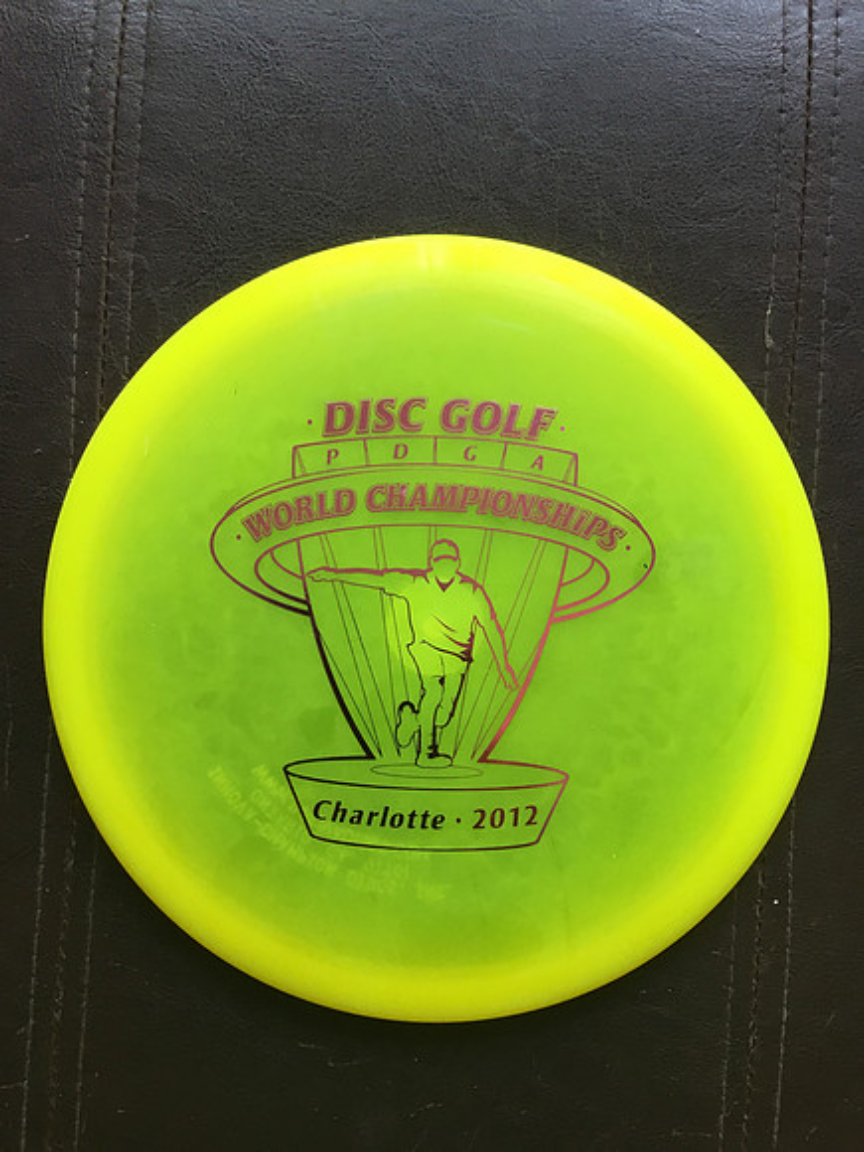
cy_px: 576
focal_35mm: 31
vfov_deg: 58.4
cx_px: 432
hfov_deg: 45.4
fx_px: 1032
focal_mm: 3.3
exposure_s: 1/30
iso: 64
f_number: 2.4
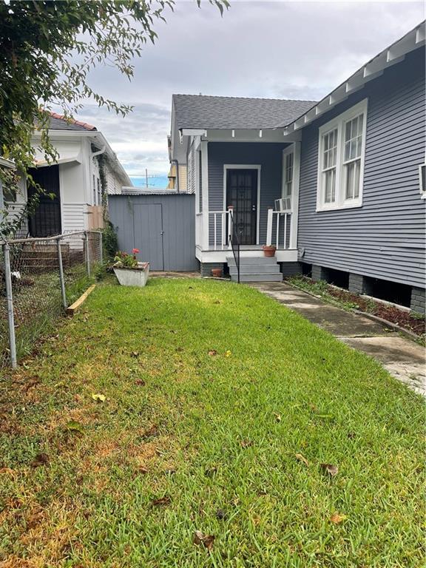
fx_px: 410
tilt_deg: -5.7
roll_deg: +1.7
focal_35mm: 25
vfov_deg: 69.4
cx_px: 213
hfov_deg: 54.9
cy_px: 284
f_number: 1.6
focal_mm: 5.1
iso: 32
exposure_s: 1/509
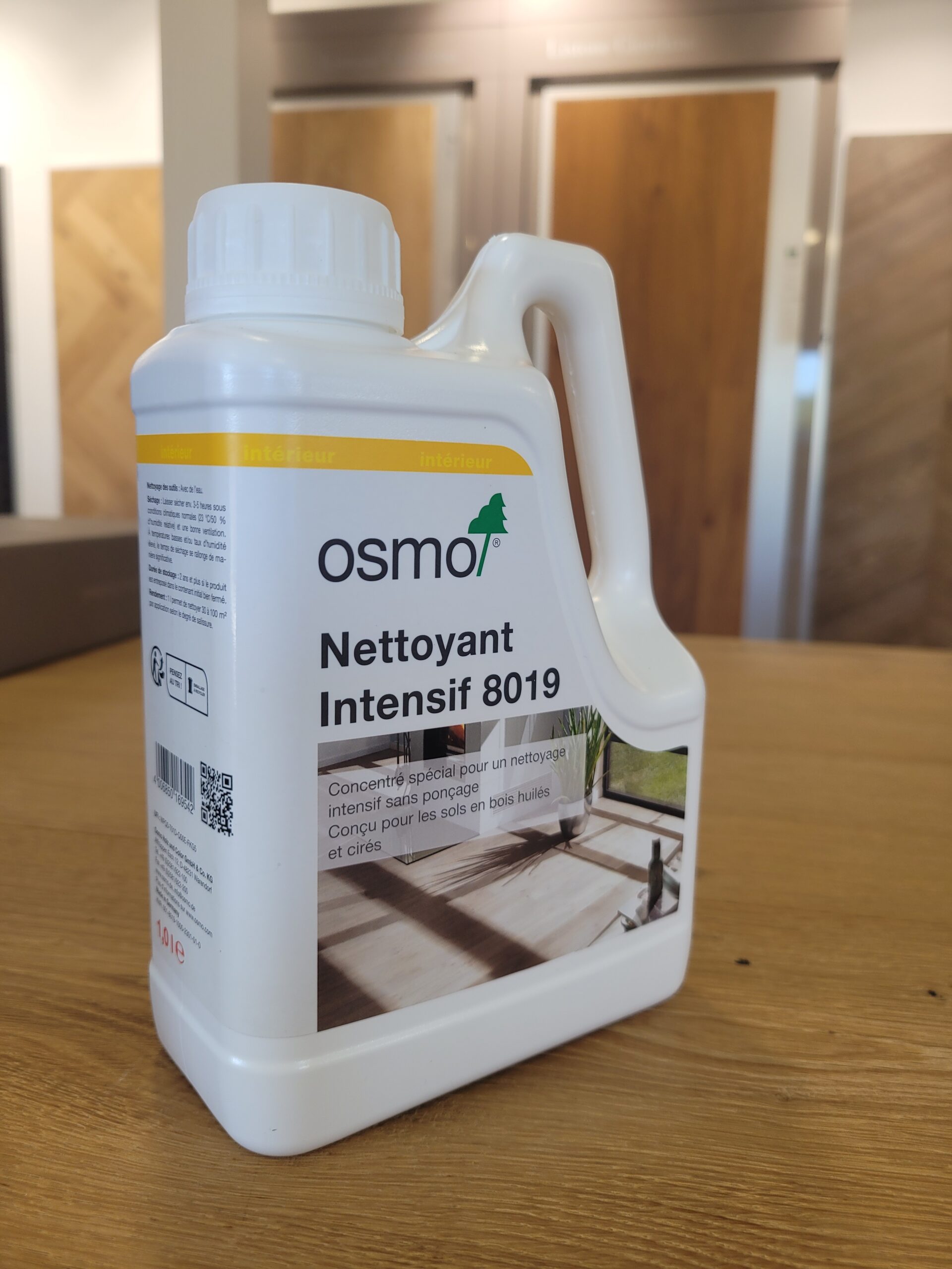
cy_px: 634
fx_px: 953
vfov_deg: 67.3
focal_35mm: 26
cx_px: 476
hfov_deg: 53.1
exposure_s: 1/100
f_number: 1.8
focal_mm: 5.4
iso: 64
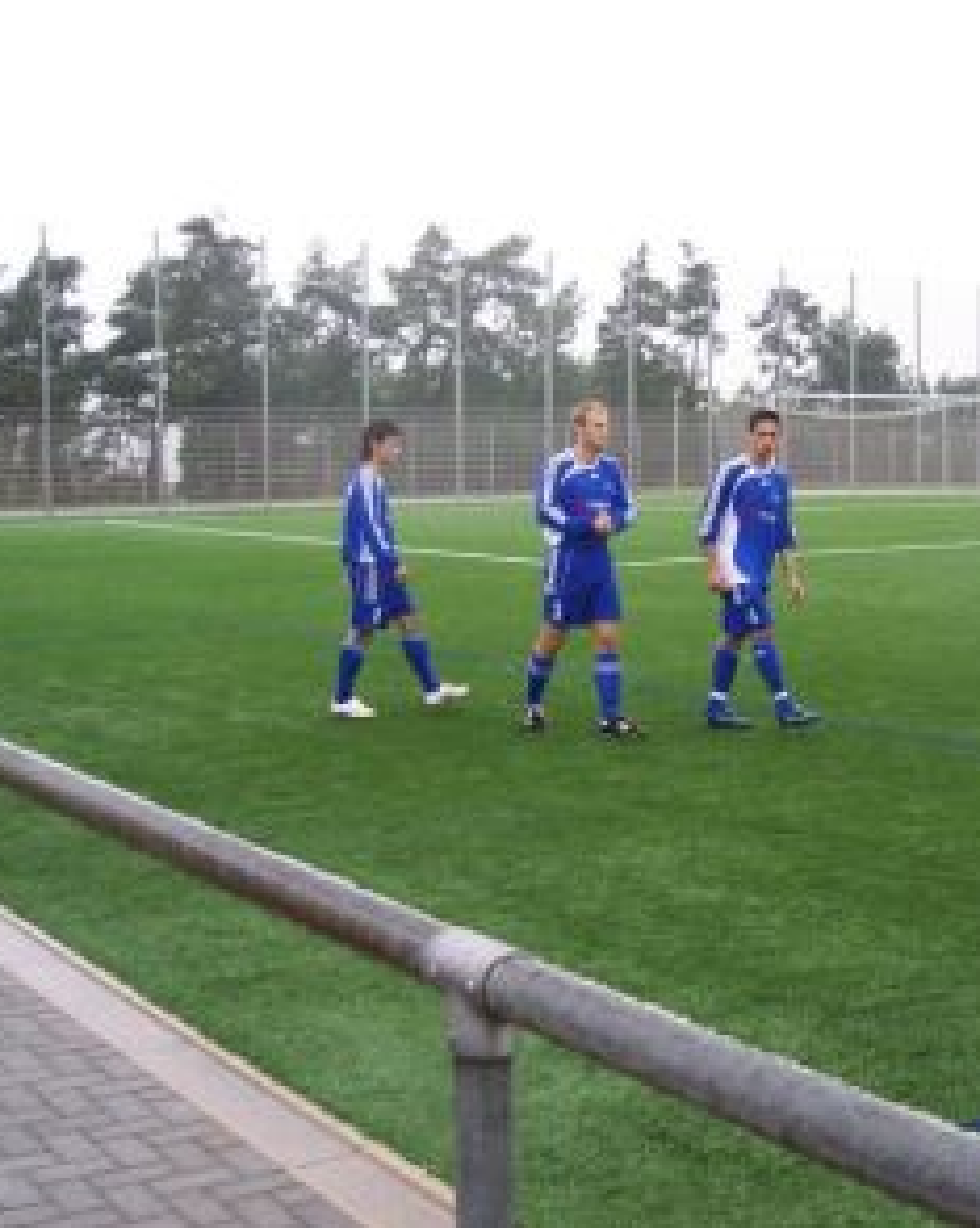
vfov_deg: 36.0
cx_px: 674
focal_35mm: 52
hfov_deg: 28.9
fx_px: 1887
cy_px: 608
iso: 100
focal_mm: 8
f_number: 3.4
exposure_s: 1/125
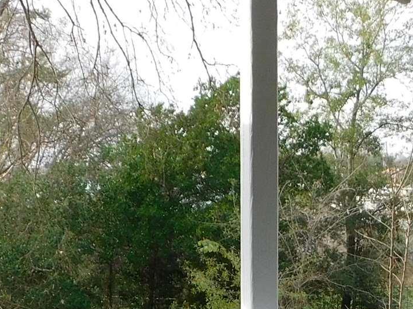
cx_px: 248
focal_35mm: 99
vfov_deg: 14.3
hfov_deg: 19.8
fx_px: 1181
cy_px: 405
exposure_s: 1/400
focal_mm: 4
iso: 125
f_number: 3
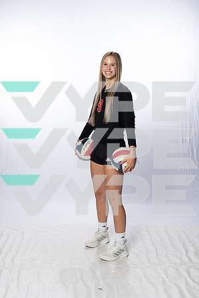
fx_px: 431
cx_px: 100
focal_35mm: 52
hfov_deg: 26.0
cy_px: 149
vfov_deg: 38.2
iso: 640
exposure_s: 1/250
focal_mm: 52
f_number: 8
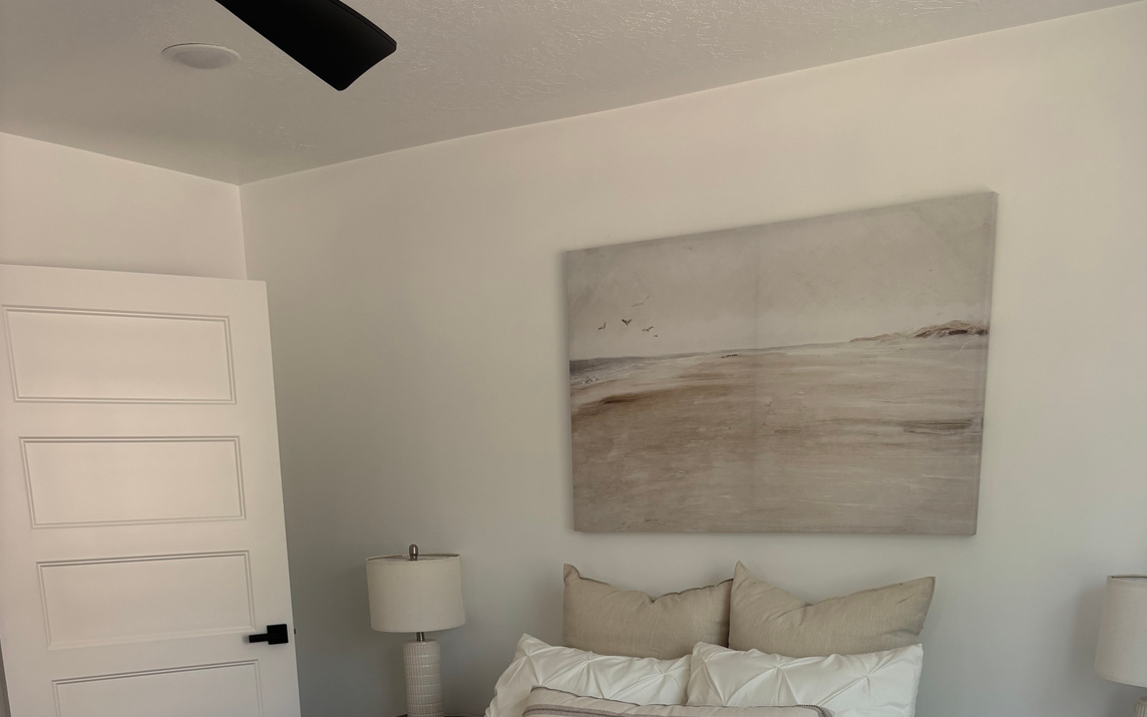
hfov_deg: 52.7
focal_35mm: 37
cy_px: 749
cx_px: 577
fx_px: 1157
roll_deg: +1.0
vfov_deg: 31.3
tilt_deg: -14.8
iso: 40
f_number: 1.6
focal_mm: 5.96
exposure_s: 1/214
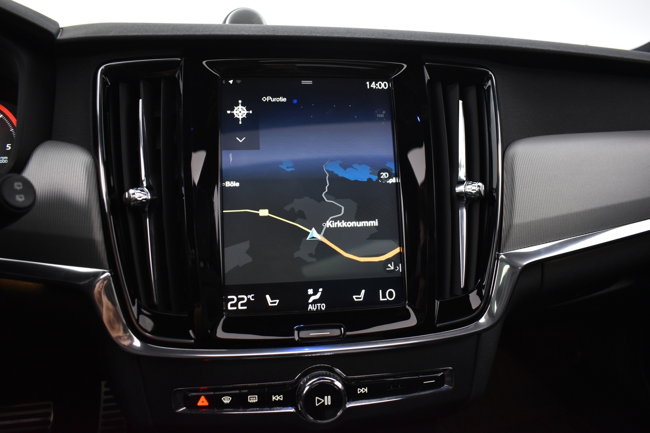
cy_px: 216
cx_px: 325
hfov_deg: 67.4
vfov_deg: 47.9
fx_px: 487
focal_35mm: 27
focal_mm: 18
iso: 1250
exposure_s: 1/20
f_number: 3.5
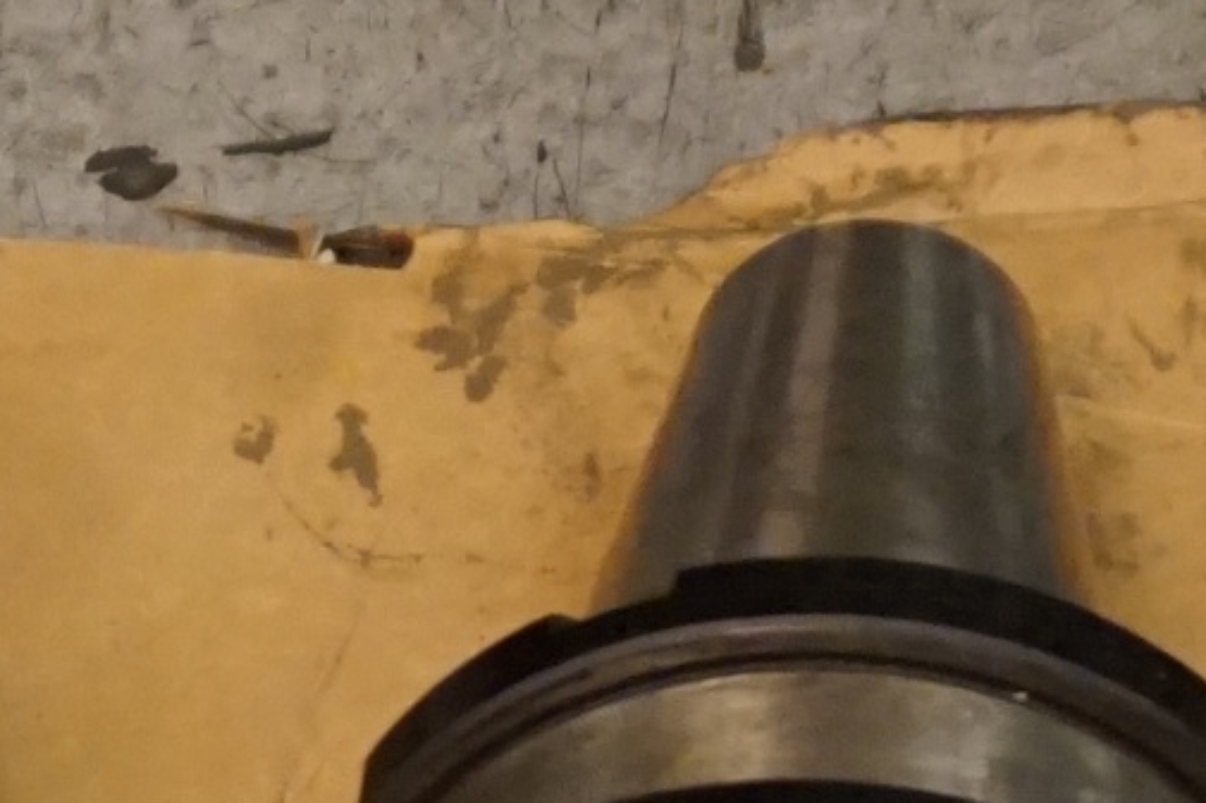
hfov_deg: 13.0
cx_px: -117
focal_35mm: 155
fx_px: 5189
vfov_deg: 8.3
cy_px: 1730
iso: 3200
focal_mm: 16
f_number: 3.5
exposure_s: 1/125
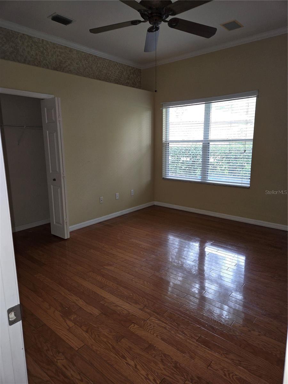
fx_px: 255
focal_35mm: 23
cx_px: 144
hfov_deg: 58.9
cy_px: 192
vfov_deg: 73.9
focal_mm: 5.4
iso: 100
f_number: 1.8
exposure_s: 1/40
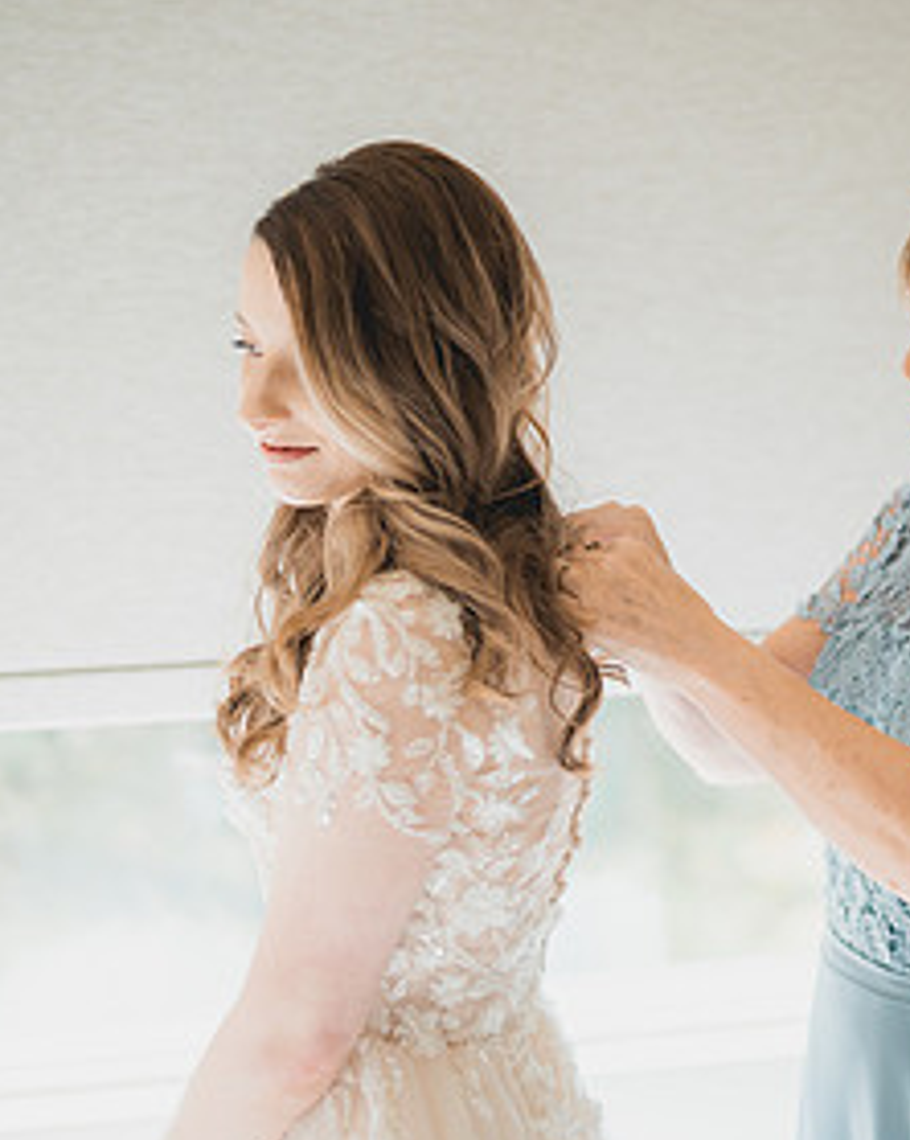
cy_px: 580
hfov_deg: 15.0
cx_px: 750
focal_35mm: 102
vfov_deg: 18.8
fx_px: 3438
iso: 400
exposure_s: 1/1600
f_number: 1.4
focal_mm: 50
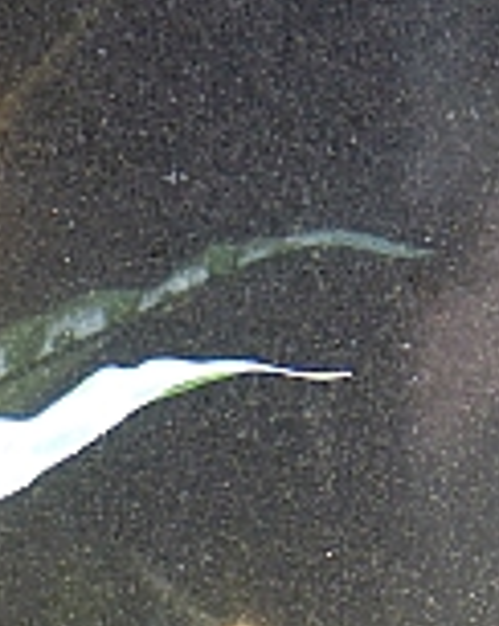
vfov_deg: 2.6
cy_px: -282
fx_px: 13670
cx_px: 1137
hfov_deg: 2.1
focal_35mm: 739
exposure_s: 1/125
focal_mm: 32.5
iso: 100
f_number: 2.8
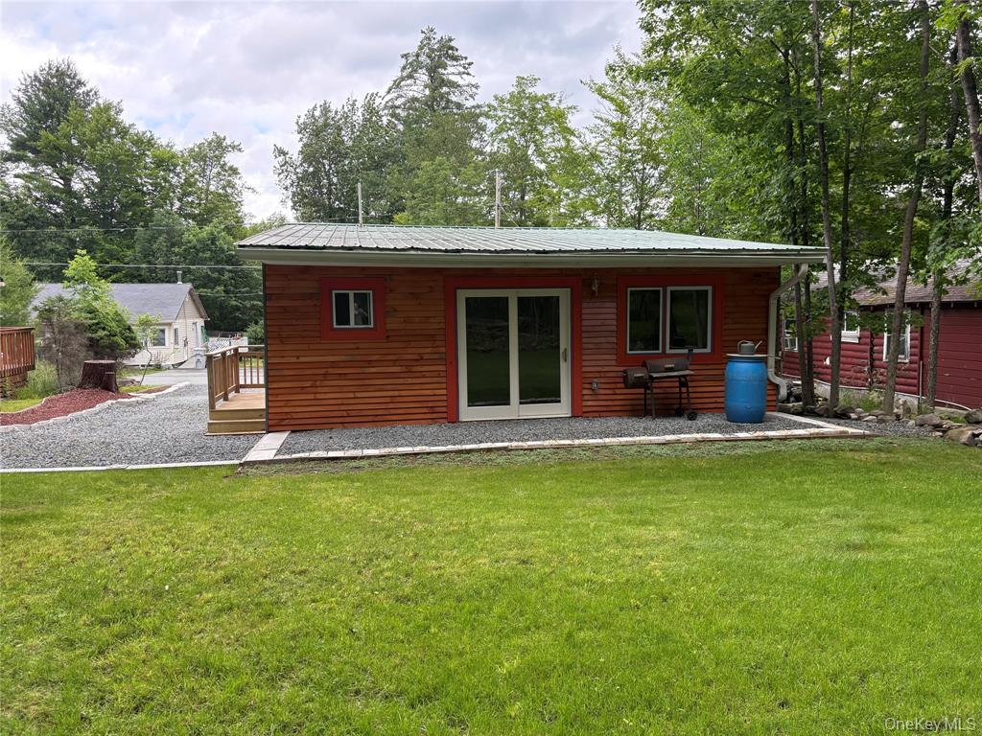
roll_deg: +0.9
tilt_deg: -3.9
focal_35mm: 26
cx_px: 491
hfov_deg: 67.3
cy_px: 368
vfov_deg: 53.1
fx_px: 738
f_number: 1.6
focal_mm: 5.96
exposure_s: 1/422
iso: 64
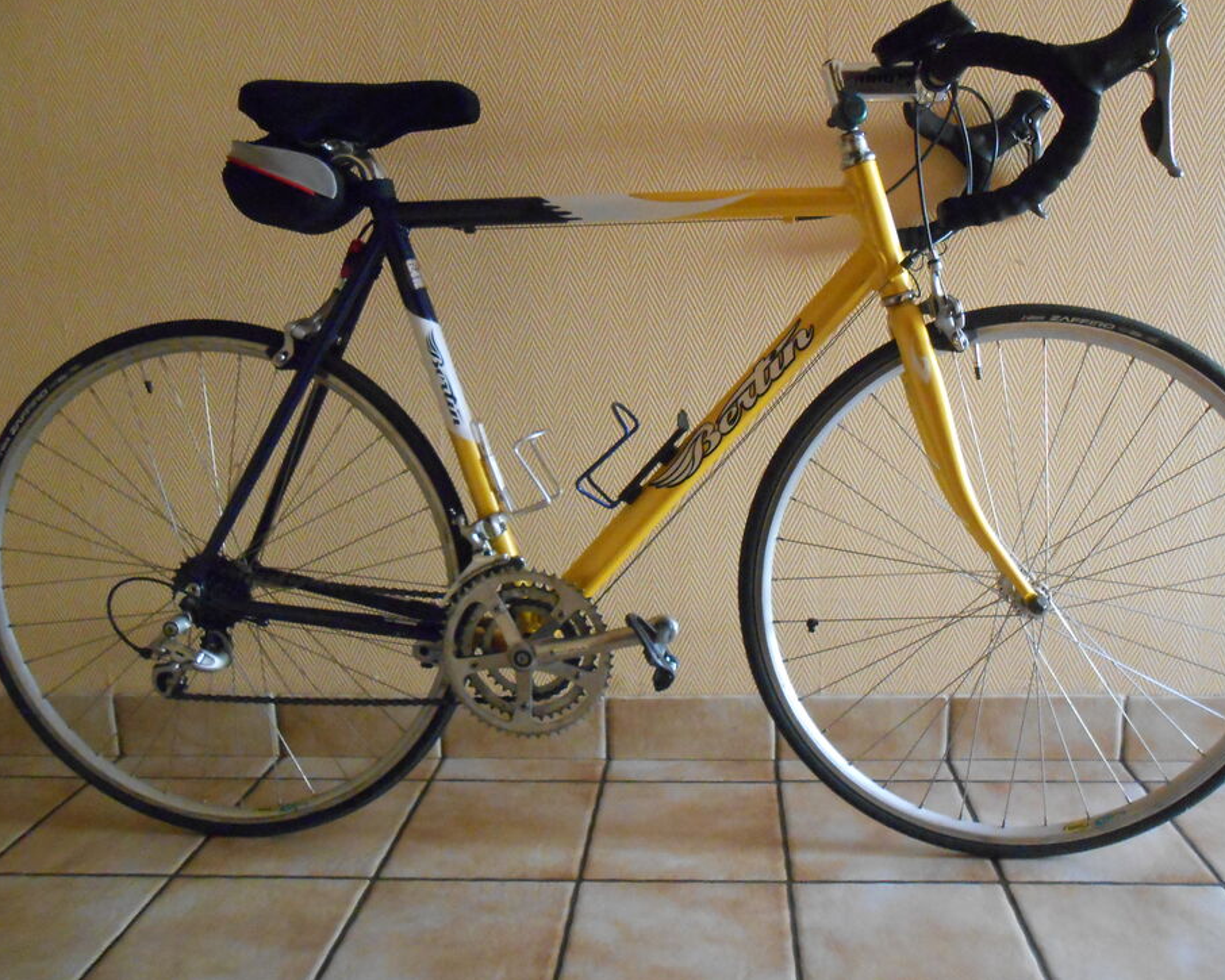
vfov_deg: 51.5
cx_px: 664
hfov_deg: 62.1
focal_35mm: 28
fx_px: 1015
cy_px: 479
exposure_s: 1/20
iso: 800
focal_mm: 4.6
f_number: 3.5
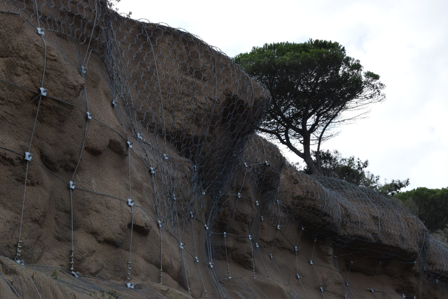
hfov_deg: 27.0
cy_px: 150
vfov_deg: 18.2
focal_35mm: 75
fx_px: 934
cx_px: 224
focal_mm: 50
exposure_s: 1/800
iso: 1000
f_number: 14
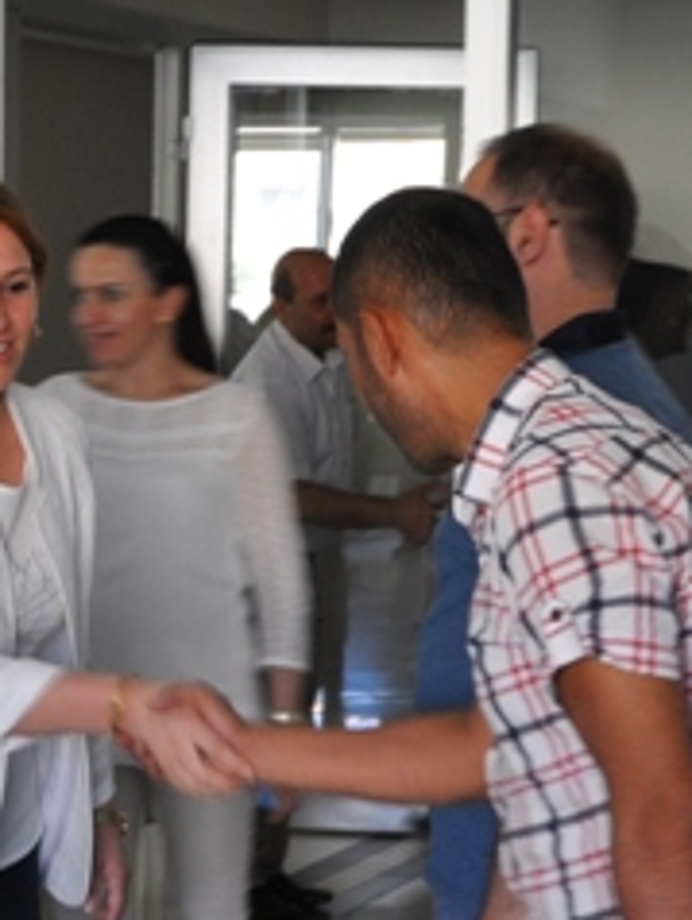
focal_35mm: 116
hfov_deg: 12.7
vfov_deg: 16.9
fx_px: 3086
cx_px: 147
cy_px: 559
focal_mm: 24
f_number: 5
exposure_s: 1/25
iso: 400
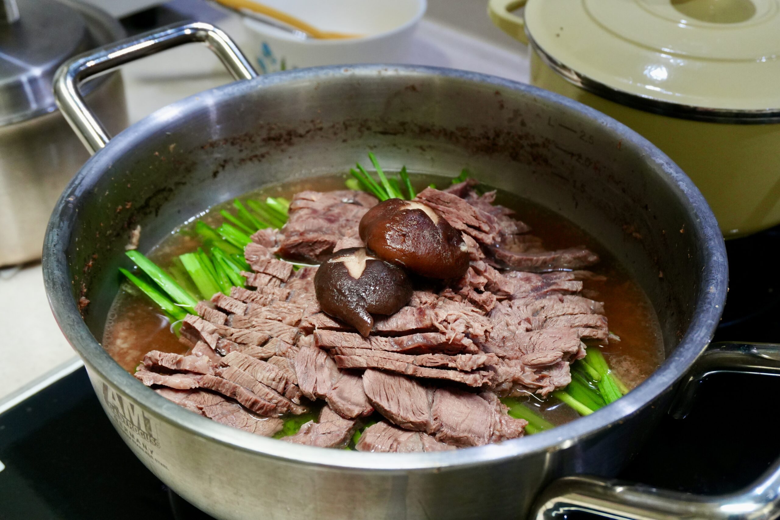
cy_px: 260
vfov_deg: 30.9
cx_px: 390
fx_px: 942
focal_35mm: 44
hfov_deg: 45.0
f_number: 6.3
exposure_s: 1/50
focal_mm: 29
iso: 1600
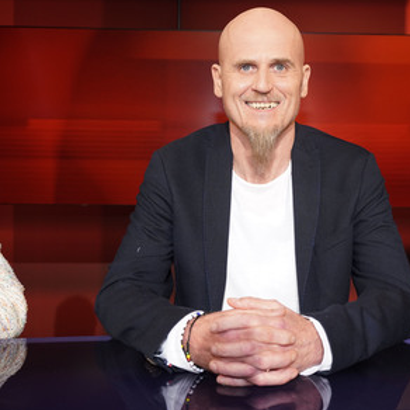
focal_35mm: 42
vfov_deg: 40.0
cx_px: 249
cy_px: 202
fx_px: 563
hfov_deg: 39.8
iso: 2000
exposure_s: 1/125
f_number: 5.6
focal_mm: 32
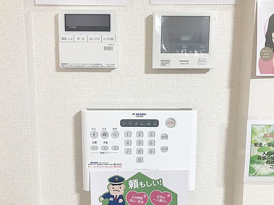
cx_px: 137
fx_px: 222
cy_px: 102
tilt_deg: -7.3
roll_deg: -0.1
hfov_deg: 63.4
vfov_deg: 49.7
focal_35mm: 28
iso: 40
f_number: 1.8
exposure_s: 1/25
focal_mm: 3.99
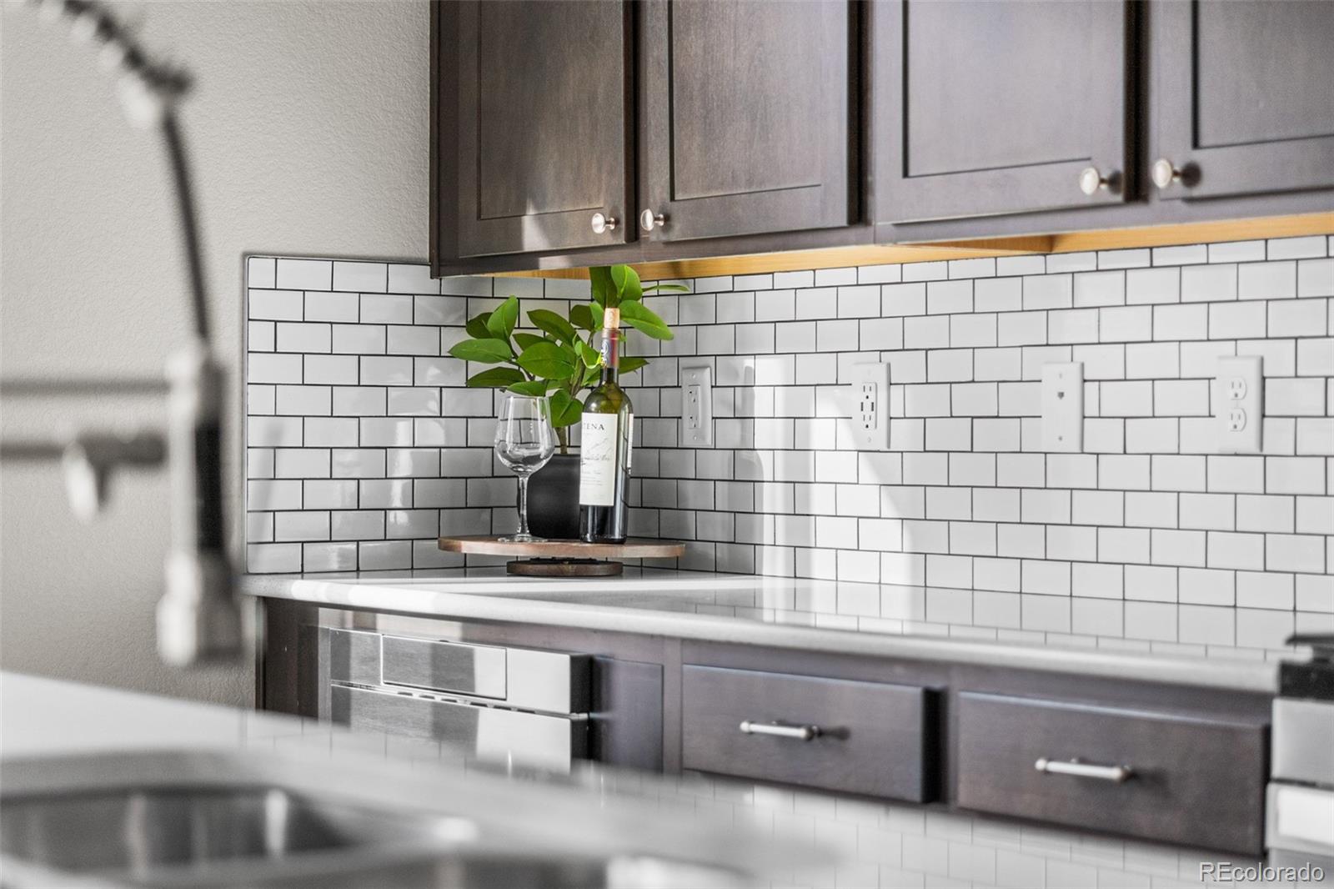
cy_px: 444
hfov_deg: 27.0
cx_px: 667
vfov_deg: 18.2
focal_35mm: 75
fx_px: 2778
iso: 500
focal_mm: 50
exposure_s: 1/800
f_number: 1.8
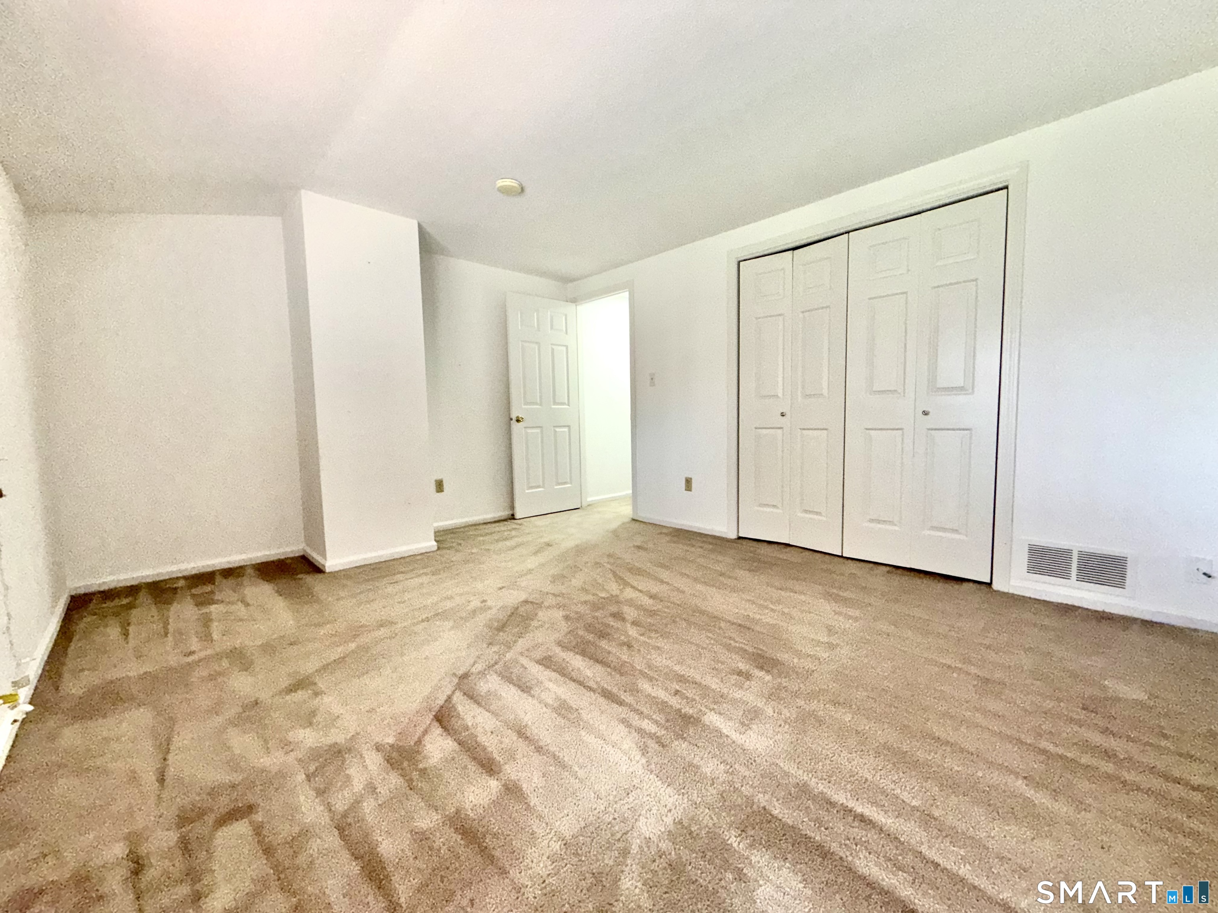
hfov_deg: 102.1
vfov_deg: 85.7
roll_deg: +0.1
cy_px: 456
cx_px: 609
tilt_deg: -5.8
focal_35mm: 14
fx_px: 493
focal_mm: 2.22
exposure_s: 1/114
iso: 125
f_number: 2.2
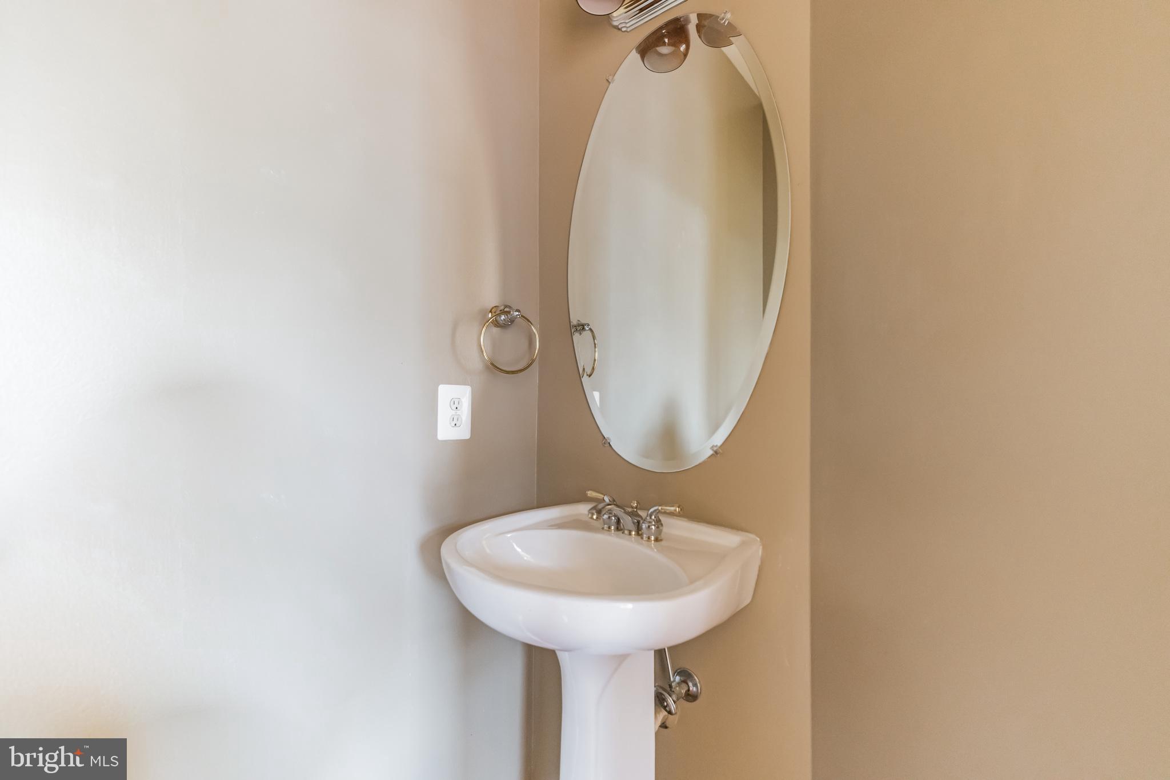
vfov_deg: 77.3
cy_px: 390
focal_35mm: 15
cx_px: 585
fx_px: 487
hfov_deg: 100.4
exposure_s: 1/320
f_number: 2.4
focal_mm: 15
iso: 1600
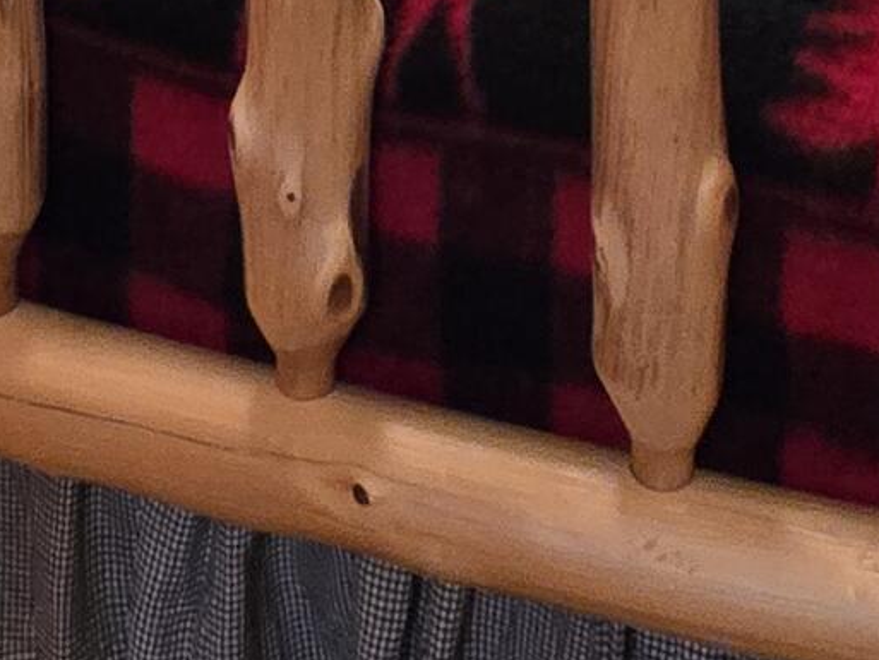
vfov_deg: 13.7
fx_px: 1930
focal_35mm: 76
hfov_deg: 25.5
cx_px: 286
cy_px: -941
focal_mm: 2.2
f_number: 2.2
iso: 640
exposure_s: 1/60
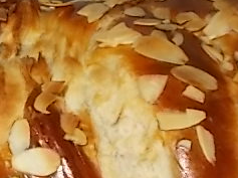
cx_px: -56
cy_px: 155
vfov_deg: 12.3
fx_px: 817
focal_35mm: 119
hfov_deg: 15.9
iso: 200
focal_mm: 7.9
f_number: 4.2
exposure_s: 1/30
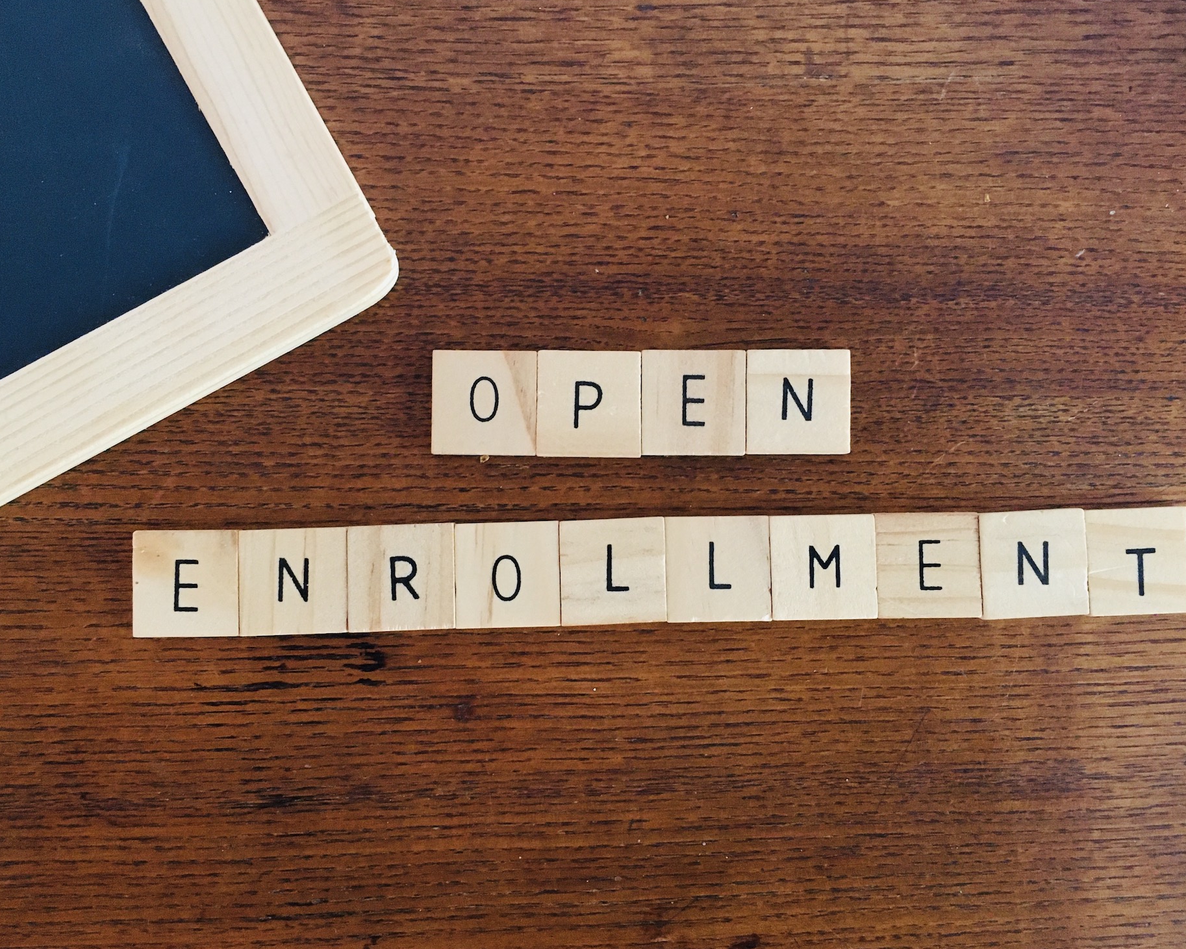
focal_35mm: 31
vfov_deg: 47.1
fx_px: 1088
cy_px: 469
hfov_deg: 57.2
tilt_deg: -87.0
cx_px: 603
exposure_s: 1/17
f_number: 2.2
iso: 200
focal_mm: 4.15
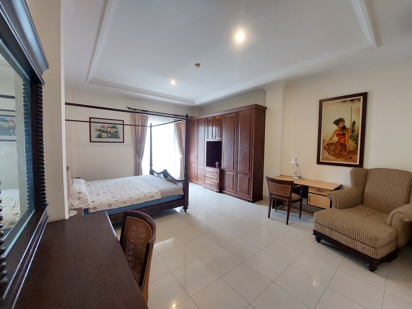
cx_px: 206
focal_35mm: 13
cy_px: 154
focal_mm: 1.74
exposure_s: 1/25
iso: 320
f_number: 2.2
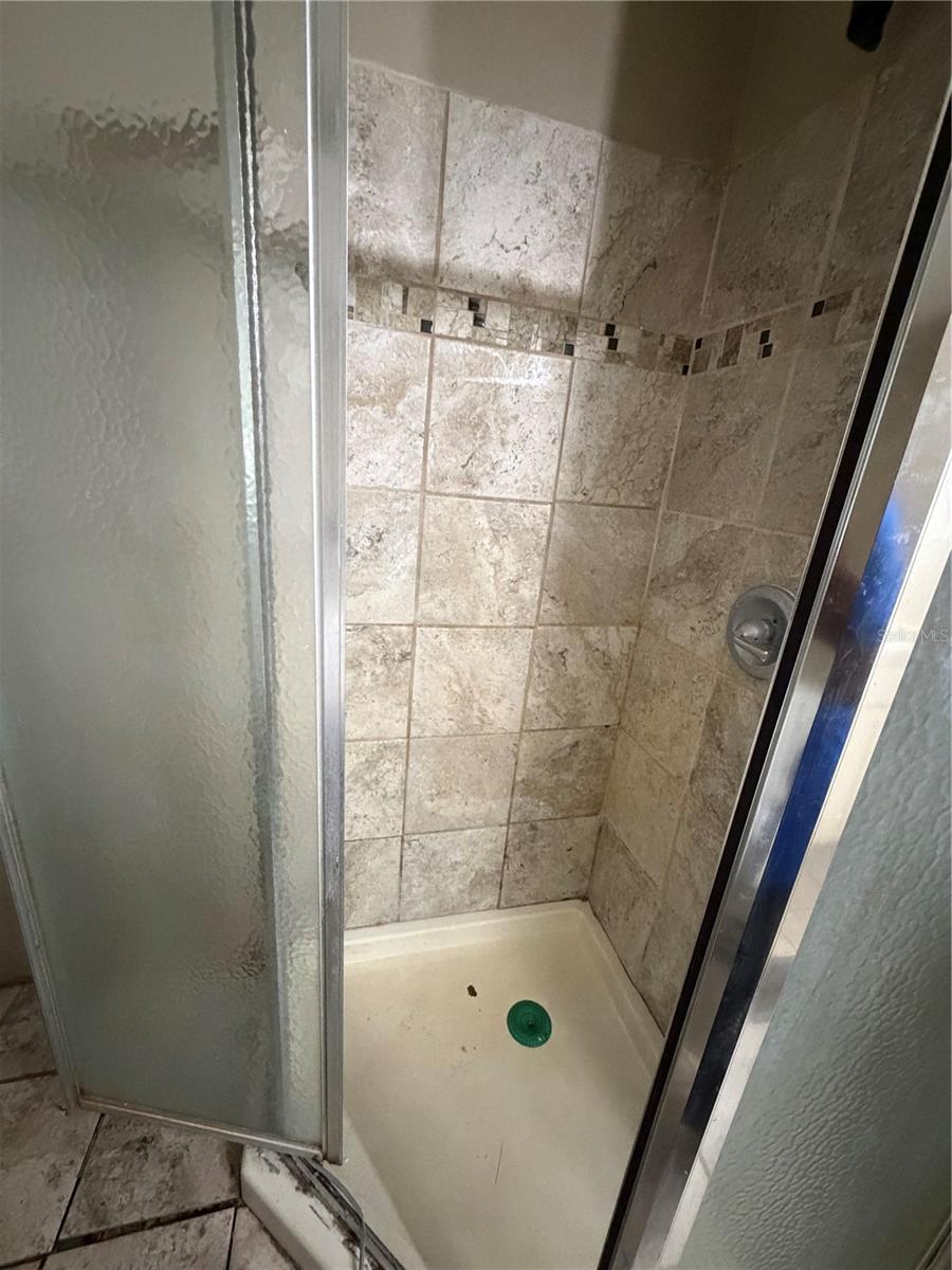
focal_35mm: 14
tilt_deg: -18.9
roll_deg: -6.0
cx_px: 476
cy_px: 635
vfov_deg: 102.1
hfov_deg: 85.7
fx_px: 513
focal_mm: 2.22
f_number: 2.2
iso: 1000
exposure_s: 1/40
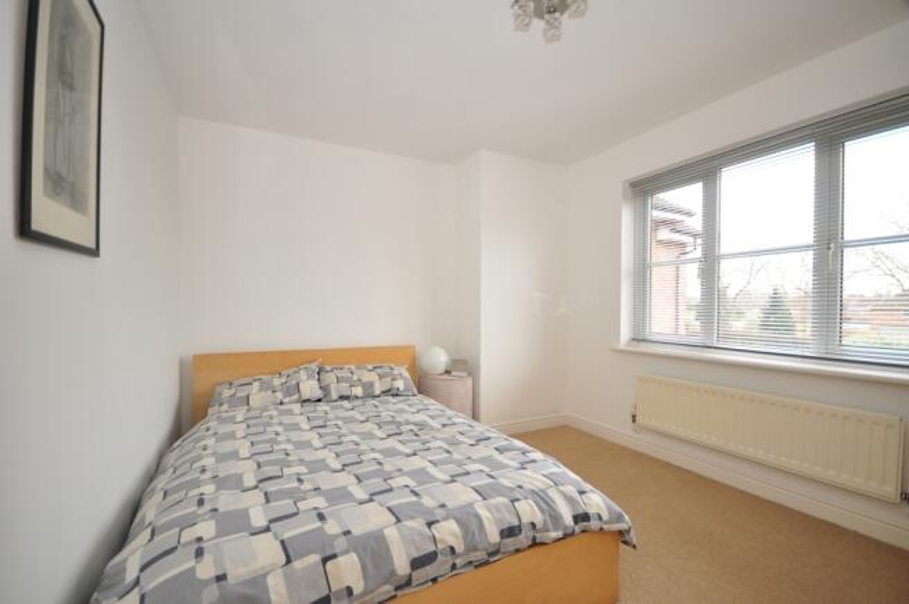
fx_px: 378
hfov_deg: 100.4
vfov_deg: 77.2
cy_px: 302
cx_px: 454
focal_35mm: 15
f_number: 4
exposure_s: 1/13
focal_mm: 10
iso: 200
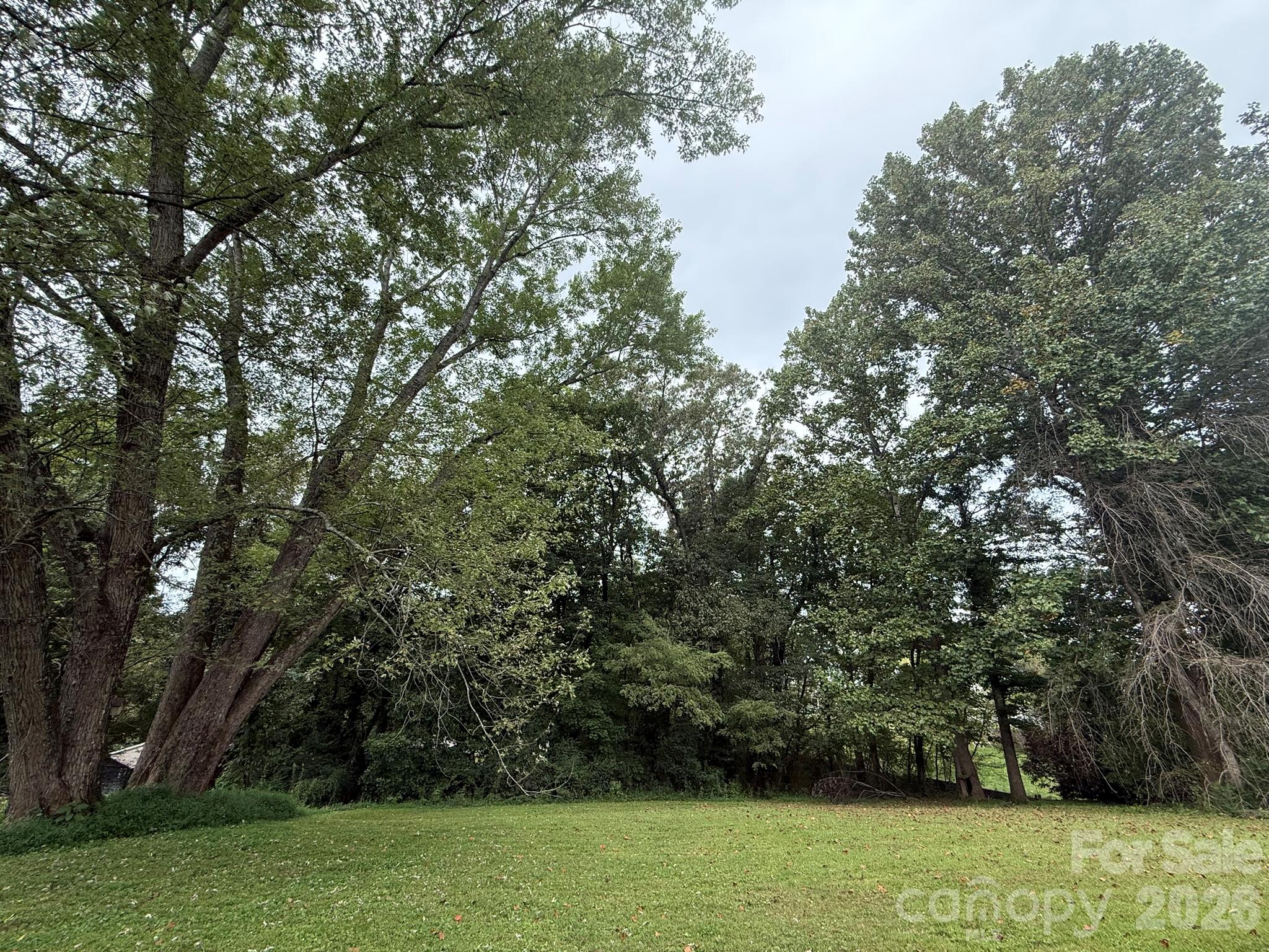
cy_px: 476
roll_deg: -4.0
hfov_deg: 102.1
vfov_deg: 85.7
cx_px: 634
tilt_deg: +24.7
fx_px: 513
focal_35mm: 14
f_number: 2.2
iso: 64
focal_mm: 2.22
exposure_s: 1/596
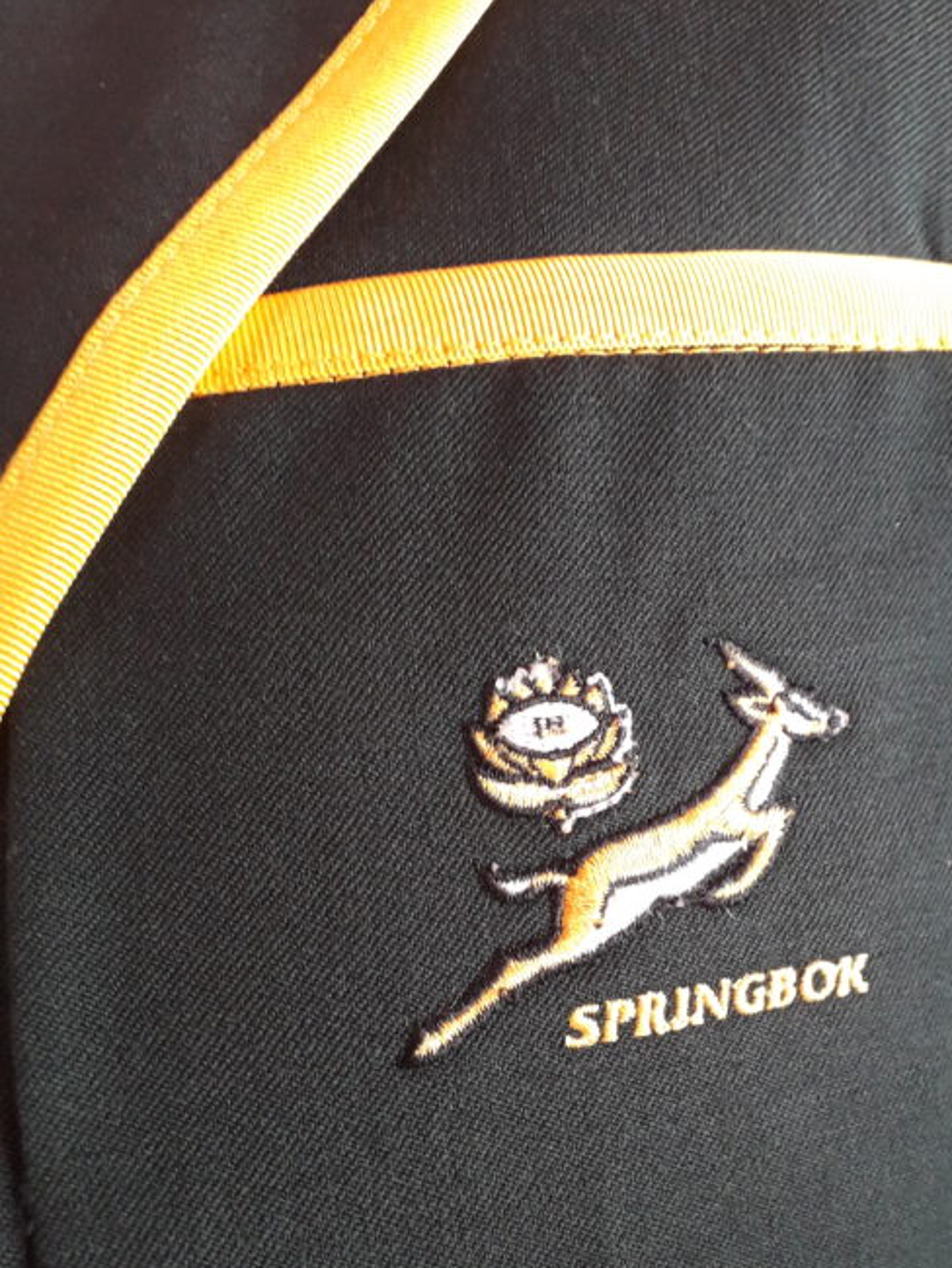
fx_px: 1319
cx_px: 572
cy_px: 797
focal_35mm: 36
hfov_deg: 39.5
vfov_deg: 50.8
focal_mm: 3.6
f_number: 1.9
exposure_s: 1/25
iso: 200
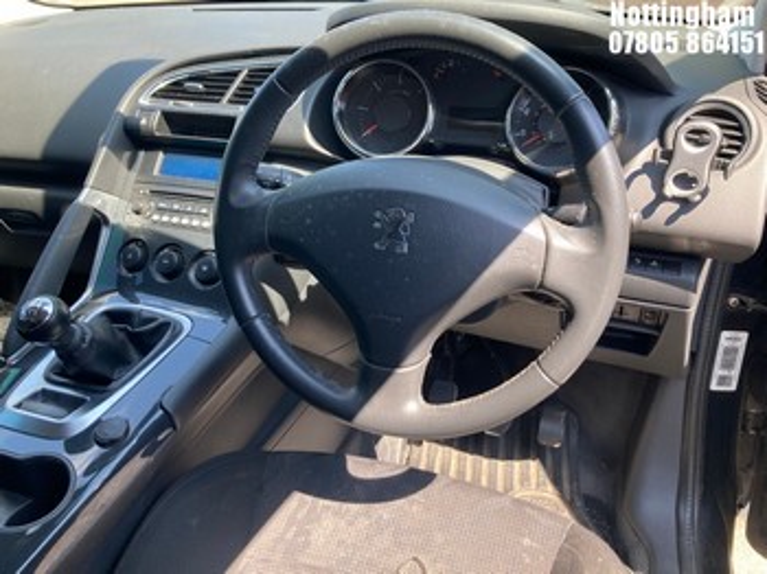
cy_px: 287
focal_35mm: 28
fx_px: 620
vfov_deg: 49.7
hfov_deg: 63.5
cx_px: 384
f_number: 1.8
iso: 32
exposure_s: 1/121
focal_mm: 3.99
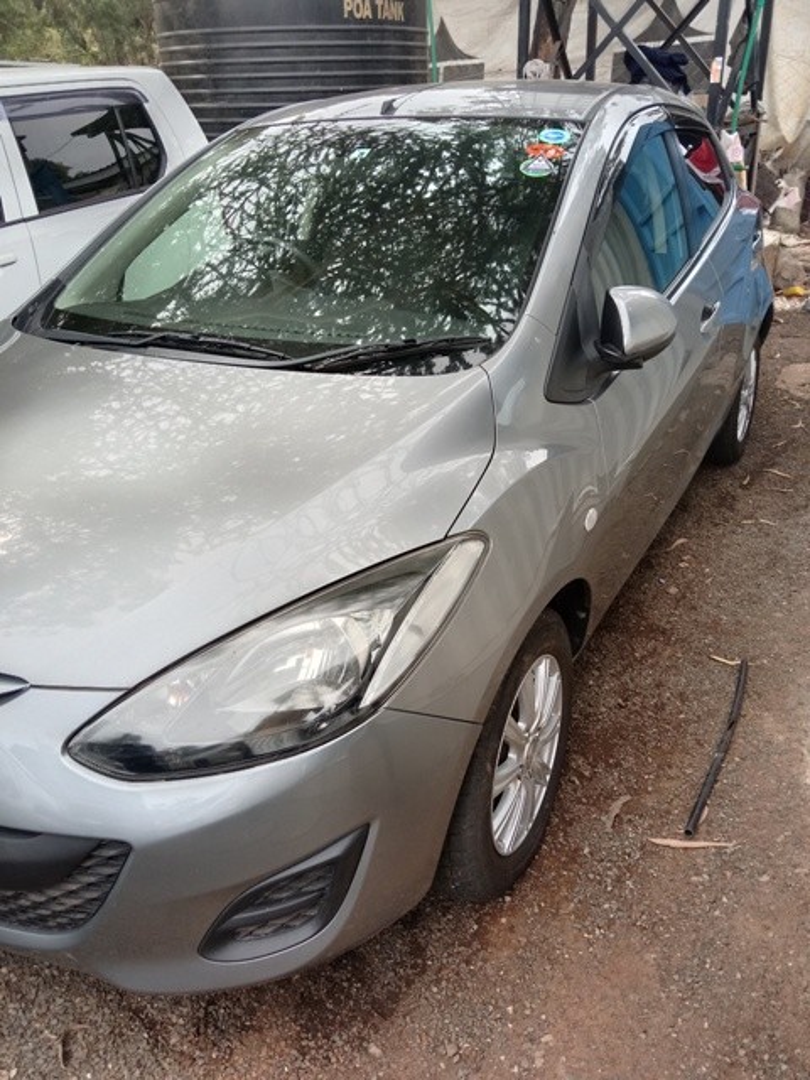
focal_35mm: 26
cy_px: 540
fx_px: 811
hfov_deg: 53.1
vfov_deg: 67.3
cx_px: 405
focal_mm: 3.65
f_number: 2.2
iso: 101
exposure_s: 1/155
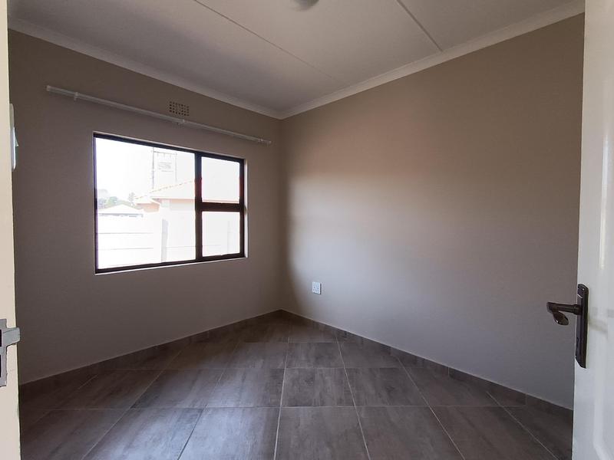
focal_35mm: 17
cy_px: 230
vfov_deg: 74.7
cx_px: 307
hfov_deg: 91.0
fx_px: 302
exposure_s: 1/100
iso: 179
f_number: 2.2
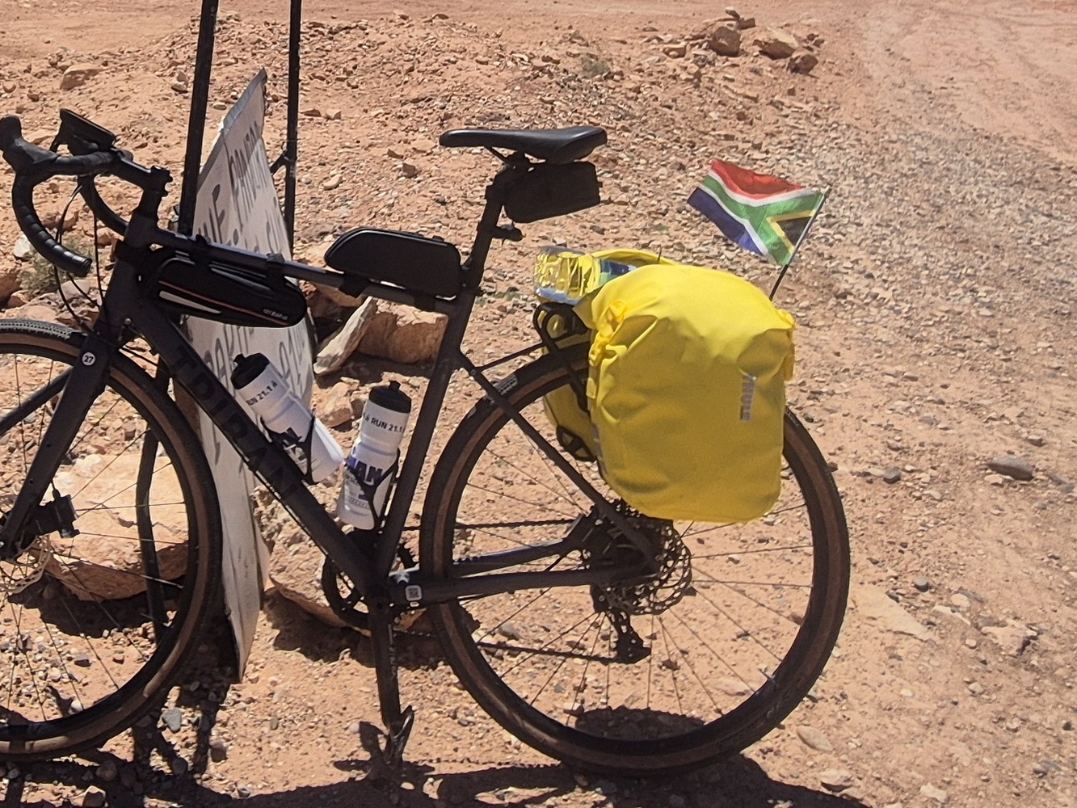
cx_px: 212
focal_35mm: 39
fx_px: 1214
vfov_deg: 33.4
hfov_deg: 45.4
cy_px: -16
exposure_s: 1/3168
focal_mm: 2.2
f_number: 2.2
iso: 50
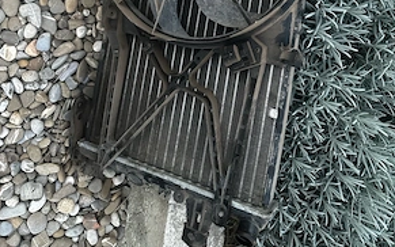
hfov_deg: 55.3
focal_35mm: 35
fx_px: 377
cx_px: 200
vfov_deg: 33.5
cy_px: 5
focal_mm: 6.86
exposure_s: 1/60
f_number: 1.78
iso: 800
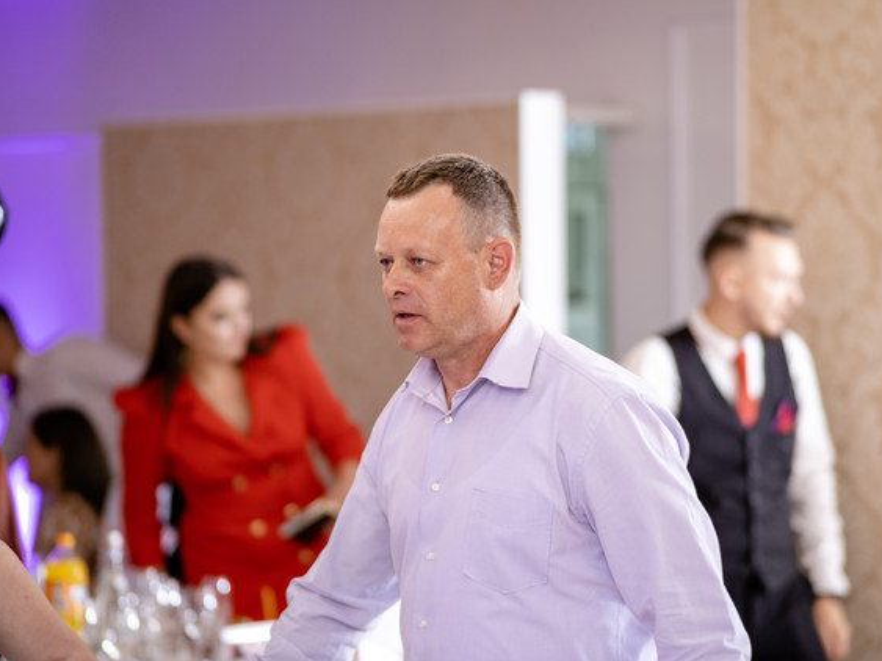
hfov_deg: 14.1
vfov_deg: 10.6
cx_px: 472
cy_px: 333
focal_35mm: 140
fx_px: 3566
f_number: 1.8
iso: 640
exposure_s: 1/250
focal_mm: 85
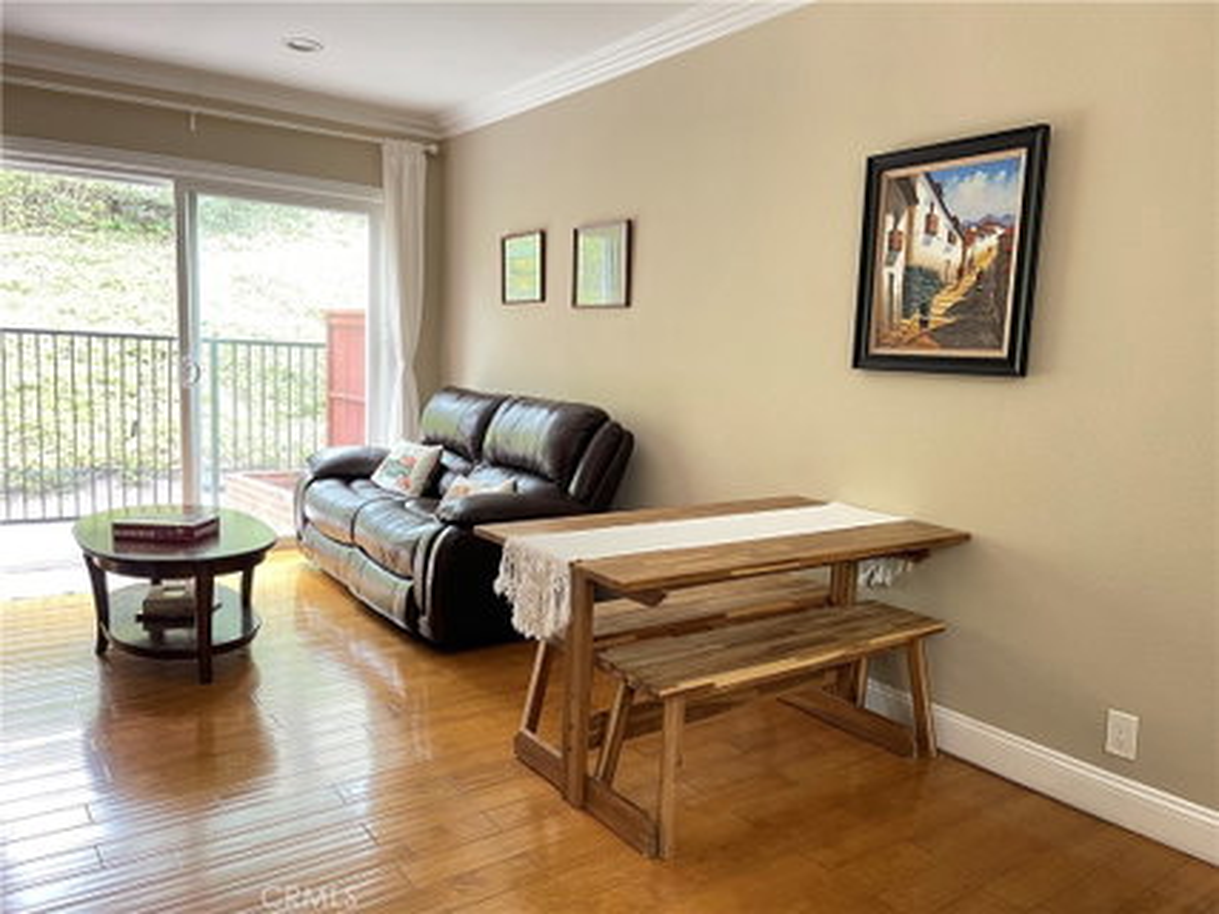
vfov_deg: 54.9
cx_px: 610
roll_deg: -2.1
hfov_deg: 69.4
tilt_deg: -8.1
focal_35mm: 25
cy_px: 457
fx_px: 880
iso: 160
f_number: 1.6
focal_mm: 5.1
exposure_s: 1/60
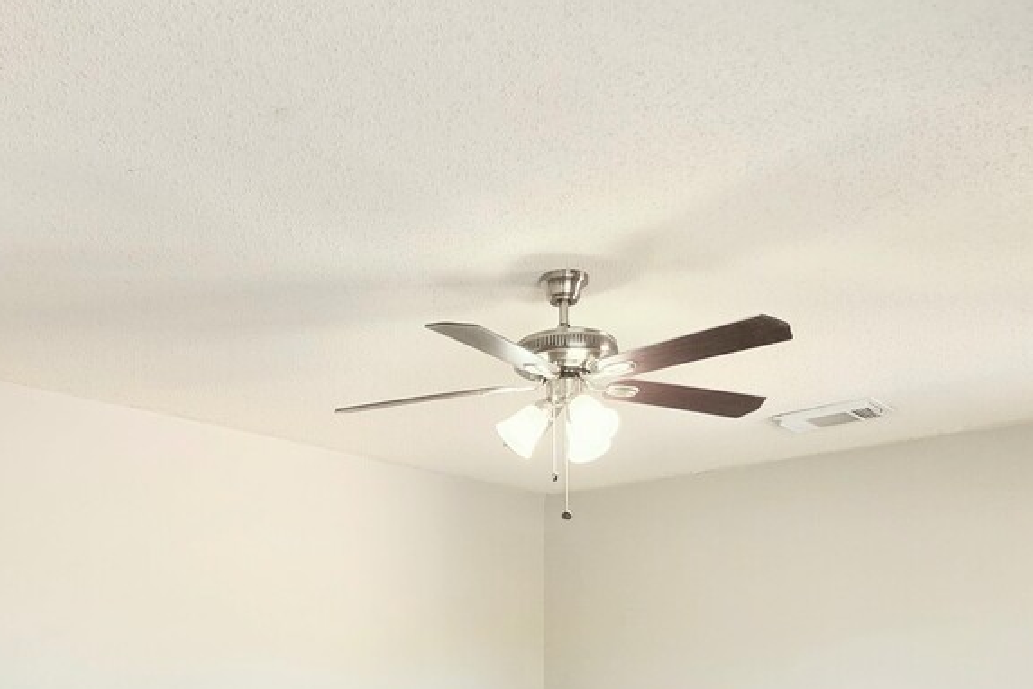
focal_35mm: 34
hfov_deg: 55.2
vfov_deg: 34.9
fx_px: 976
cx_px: 388
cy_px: 707
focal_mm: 2.2
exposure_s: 1/120
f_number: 1.9
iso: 160
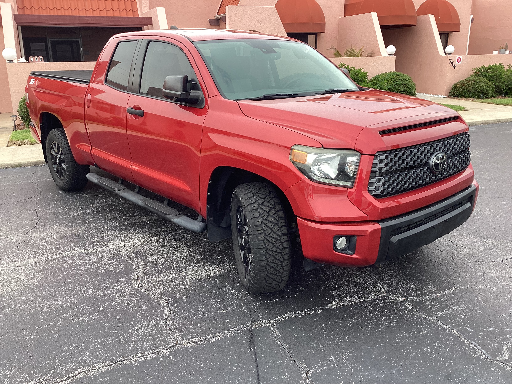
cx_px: 256
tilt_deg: -15.0
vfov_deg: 45.4
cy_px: 192
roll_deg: +2.2
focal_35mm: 31
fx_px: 459
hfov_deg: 58.4
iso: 25
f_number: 2.4
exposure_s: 1/245
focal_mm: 3.3
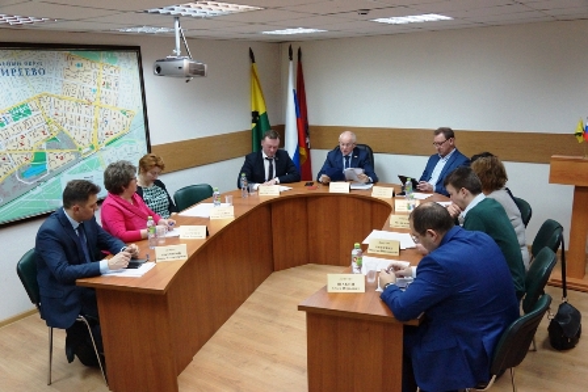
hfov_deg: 61.9
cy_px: 196
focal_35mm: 30
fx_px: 490
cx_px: 294
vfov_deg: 43.6
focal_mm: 20
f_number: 5.6
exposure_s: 1/125
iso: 2000
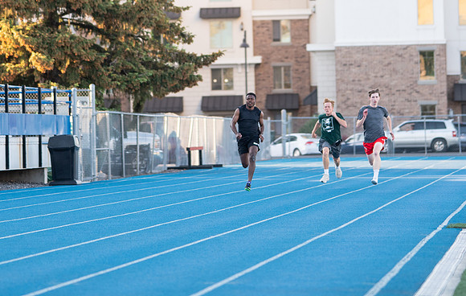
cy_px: -56
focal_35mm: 211
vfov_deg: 6.2
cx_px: 244
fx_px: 2694
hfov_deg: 9.9
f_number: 1.8
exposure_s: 1/1000
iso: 100
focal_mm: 85
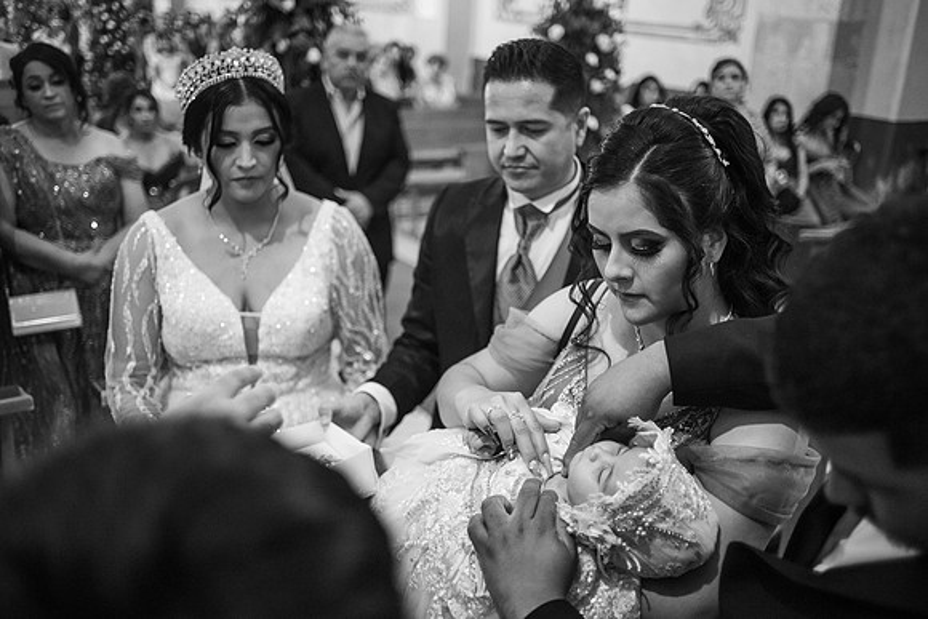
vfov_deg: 37.9
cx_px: 464
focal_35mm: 35
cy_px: 310
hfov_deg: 54.4
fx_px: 902
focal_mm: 35
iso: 2000
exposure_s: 1/250
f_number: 2
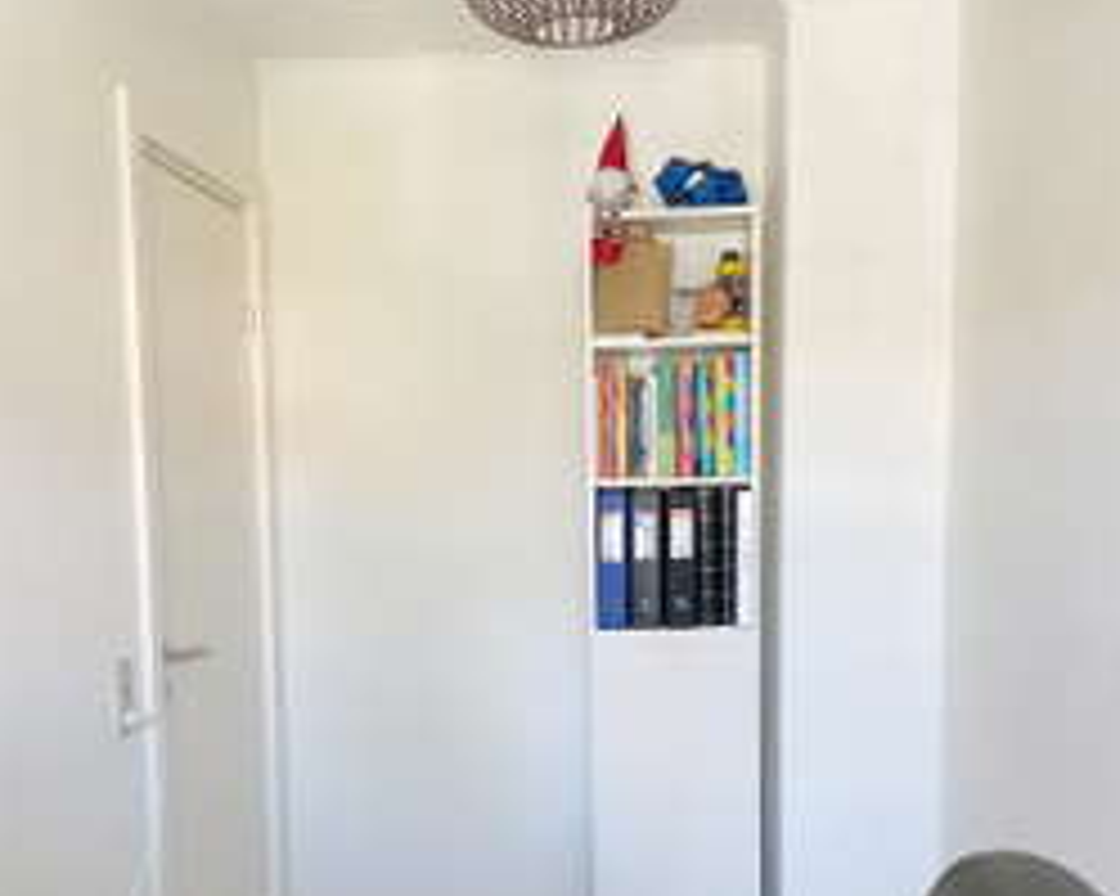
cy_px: 581
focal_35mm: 38
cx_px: 535
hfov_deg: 47.9
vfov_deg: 38.8
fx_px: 1259
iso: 125
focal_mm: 4.25
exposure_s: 1/63
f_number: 1.8
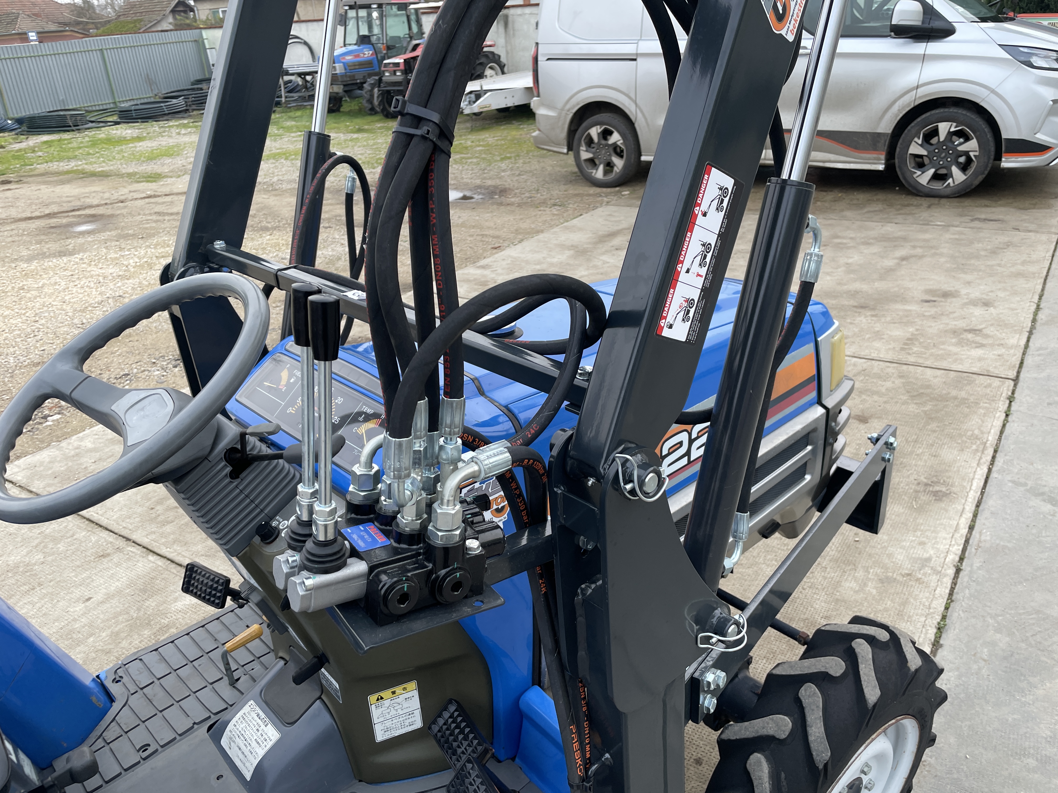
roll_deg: +4.4
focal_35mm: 26
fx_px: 795
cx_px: 529
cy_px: 396
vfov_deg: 53.1
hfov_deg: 67.3
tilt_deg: -24.8
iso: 50
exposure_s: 1/121
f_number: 1.6
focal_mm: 4.2
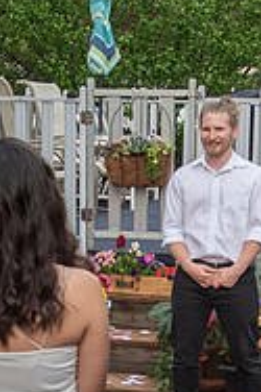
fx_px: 1057
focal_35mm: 97
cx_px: 121
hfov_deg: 14.1
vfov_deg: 20.9
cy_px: 297
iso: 100
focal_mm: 24
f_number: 4
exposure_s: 1/200
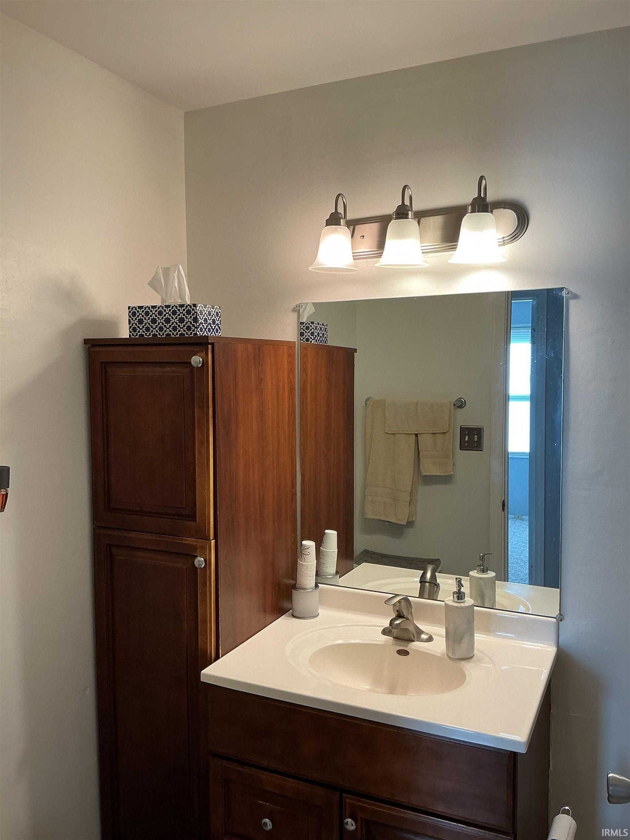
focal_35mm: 29
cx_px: 315
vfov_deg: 61.7
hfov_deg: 48.2
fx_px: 704
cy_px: 420
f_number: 1.8
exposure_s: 1/60
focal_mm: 3
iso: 50
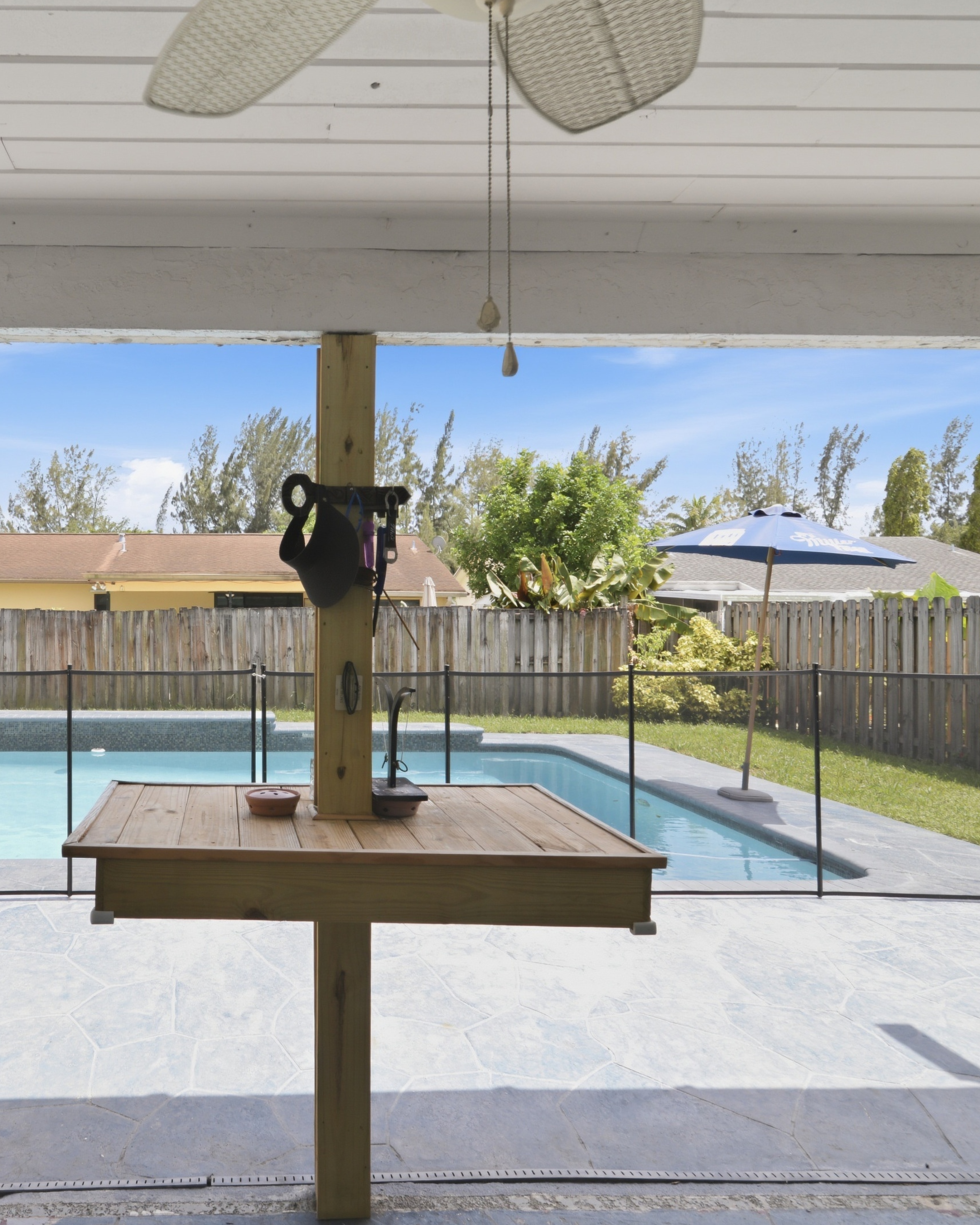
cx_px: 238
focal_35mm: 23
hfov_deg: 57.6
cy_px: 602
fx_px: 834
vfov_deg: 72.6
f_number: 11
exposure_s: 1/100
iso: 320
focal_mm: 16
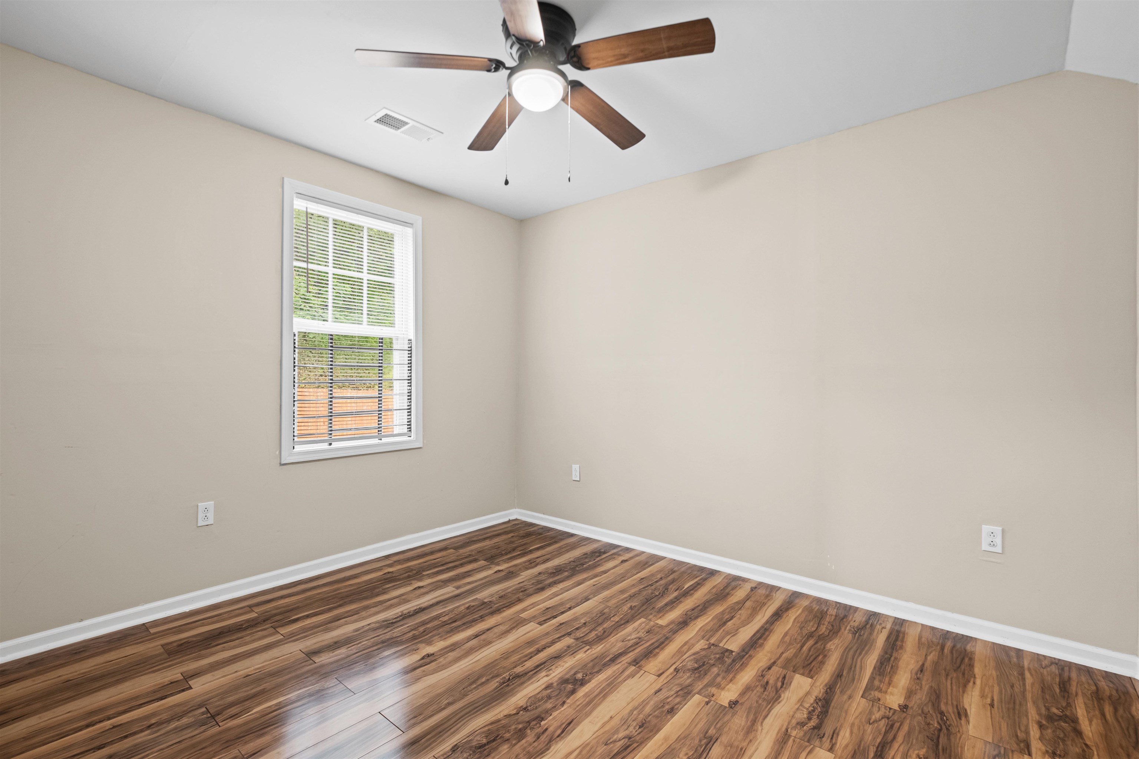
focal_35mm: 15
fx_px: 474
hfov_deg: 100.4
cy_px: 380
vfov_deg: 77.3
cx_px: 570
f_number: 5
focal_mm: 10
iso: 400
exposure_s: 1/1.11
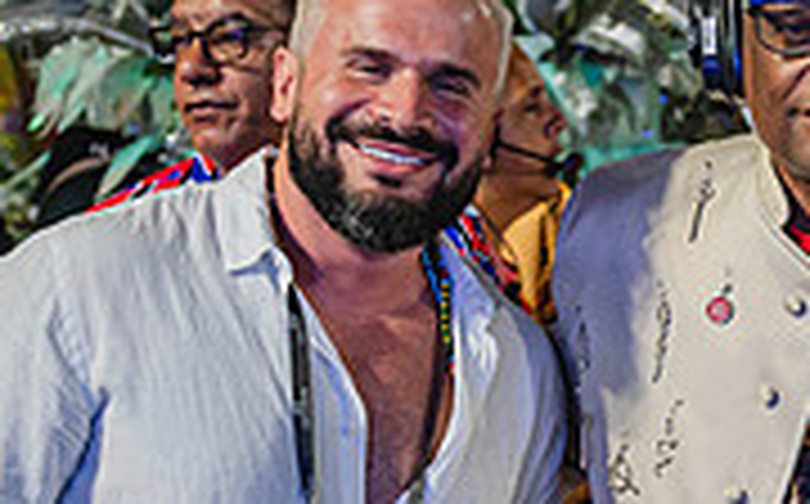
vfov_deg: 7.3
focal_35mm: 179
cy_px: 454
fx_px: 3947
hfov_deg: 11.1
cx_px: 1318
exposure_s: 1/125
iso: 1600
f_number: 4.5
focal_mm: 50
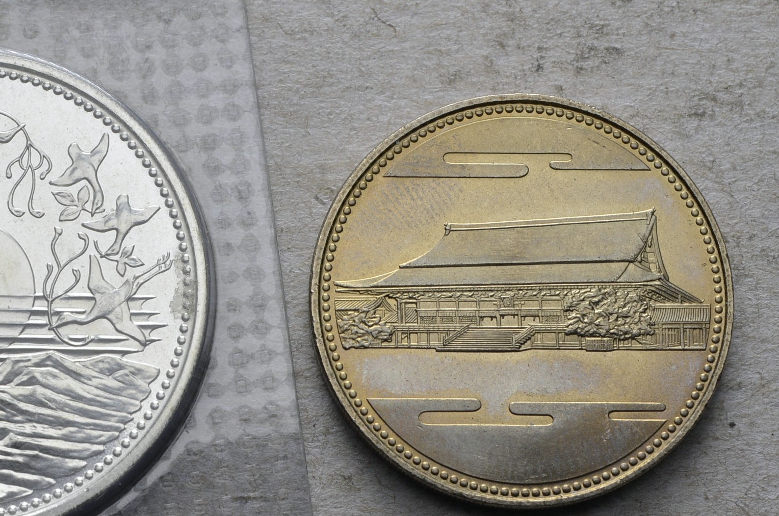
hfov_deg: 16.9
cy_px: 290
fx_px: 2613
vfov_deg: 11.3
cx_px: 227
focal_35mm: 121
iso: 400
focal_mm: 52
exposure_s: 1/250
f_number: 14
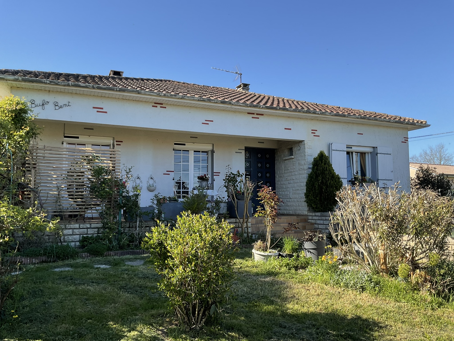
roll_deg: +0.7
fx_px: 380
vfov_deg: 48.2
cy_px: 170
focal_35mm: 29
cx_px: 227
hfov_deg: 61.7
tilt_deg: +5.2
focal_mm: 3
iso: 16
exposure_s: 1/674
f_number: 1.8
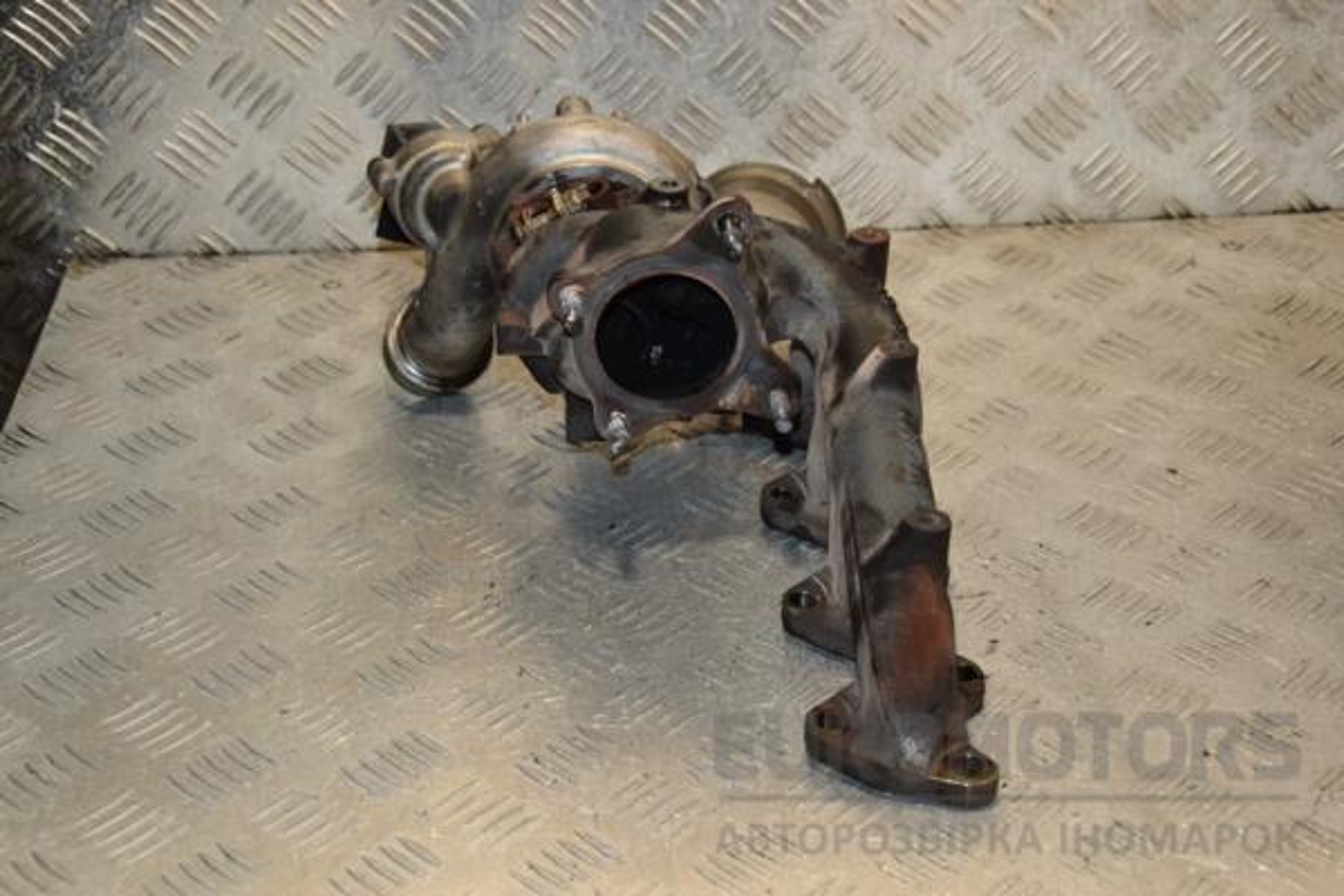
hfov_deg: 27.0
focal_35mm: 75
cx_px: 672
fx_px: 2800
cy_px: 448
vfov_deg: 18.2
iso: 800
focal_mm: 50
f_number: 7.1
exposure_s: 1/200
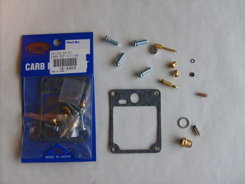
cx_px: 122
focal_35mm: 35
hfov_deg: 52.6
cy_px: 92
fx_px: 248
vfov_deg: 40.7
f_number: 2.8
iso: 50
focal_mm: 5.8
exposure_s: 1/60
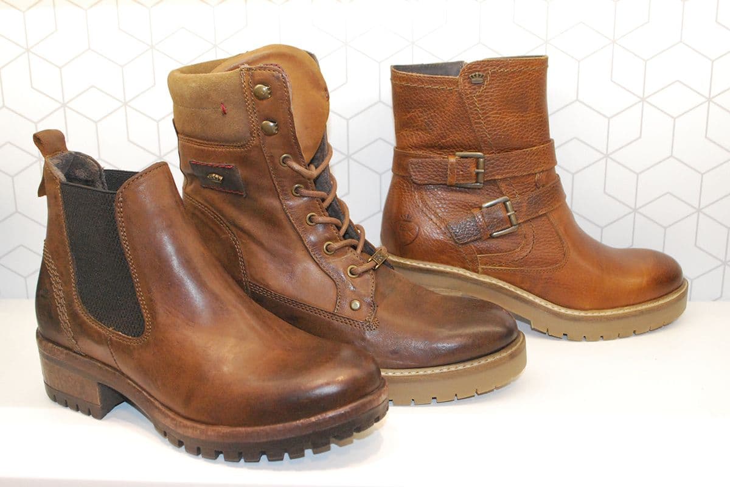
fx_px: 730
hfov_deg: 53.1
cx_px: 365
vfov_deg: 36.9
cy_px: 244
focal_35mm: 36
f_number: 5.6
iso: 1600
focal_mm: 24
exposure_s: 1/200
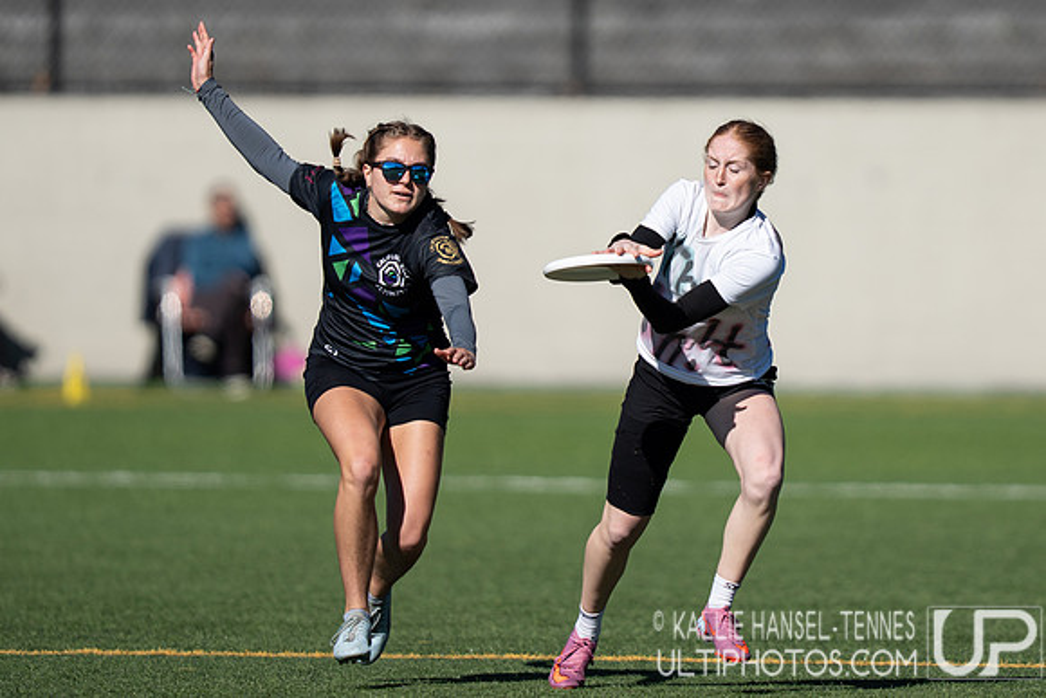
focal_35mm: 682
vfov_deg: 2.0
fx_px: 19819
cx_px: 738
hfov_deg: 3.0
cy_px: 239
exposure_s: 1/2500
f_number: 2.8
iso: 100
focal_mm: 400
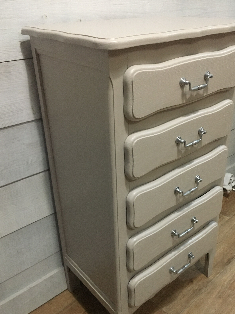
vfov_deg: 53.8
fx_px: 308
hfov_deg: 41.8
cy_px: 175
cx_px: 128
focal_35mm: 34
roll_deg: +0.3
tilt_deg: -30.0
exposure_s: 1/17
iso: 200
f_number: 2.2
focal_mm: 4.15
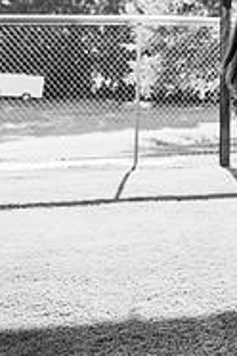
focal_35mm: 75
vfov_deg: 25.7
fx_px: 741
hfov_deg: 16.8
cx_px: 334
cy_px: 3
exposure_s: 1/800
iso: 200
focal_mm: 24
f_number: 2.8
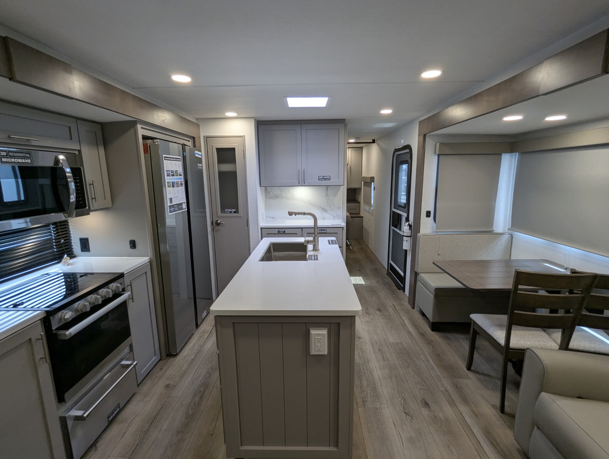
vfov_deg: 78.2
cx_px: 304
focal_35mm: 16
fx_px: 282
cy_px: 230
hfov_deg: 94.4
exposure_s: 1/134
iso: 144
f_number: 2.2
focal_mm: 2.35
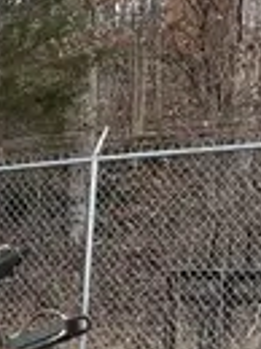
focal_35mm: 147
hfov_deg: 9.4
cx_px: -269
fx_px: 1483
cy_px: 597
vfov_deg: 12.5
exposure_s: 1/649
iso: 50
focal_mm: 5.1
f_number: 1.6
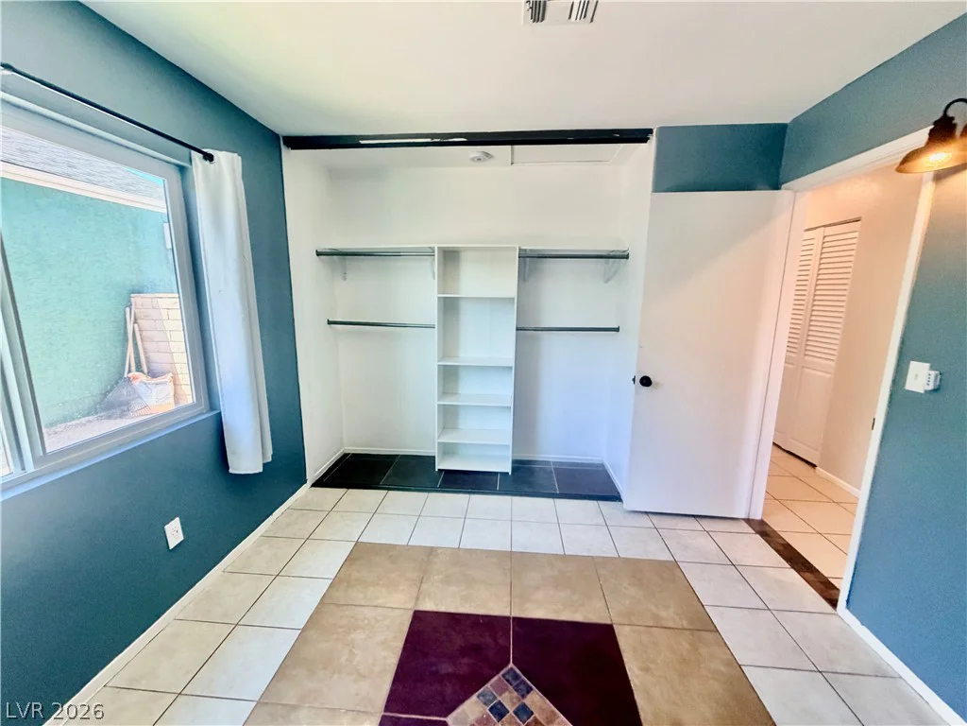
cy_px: 363
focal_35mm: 14
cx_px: 484
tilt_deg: -7.7
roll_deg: -2.6
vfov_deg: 85.7
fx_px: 391
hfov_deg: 102.1
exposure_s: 1/120
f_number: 2.2
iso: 200
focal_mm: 2.22
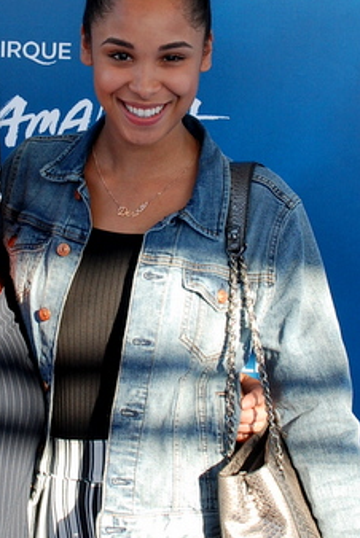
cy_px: 307
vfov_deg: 20.6
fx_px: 1483
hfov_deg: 13.7
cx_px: 32
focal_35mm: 99
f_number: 6.3
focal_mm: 31
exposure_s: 1/160
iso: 320
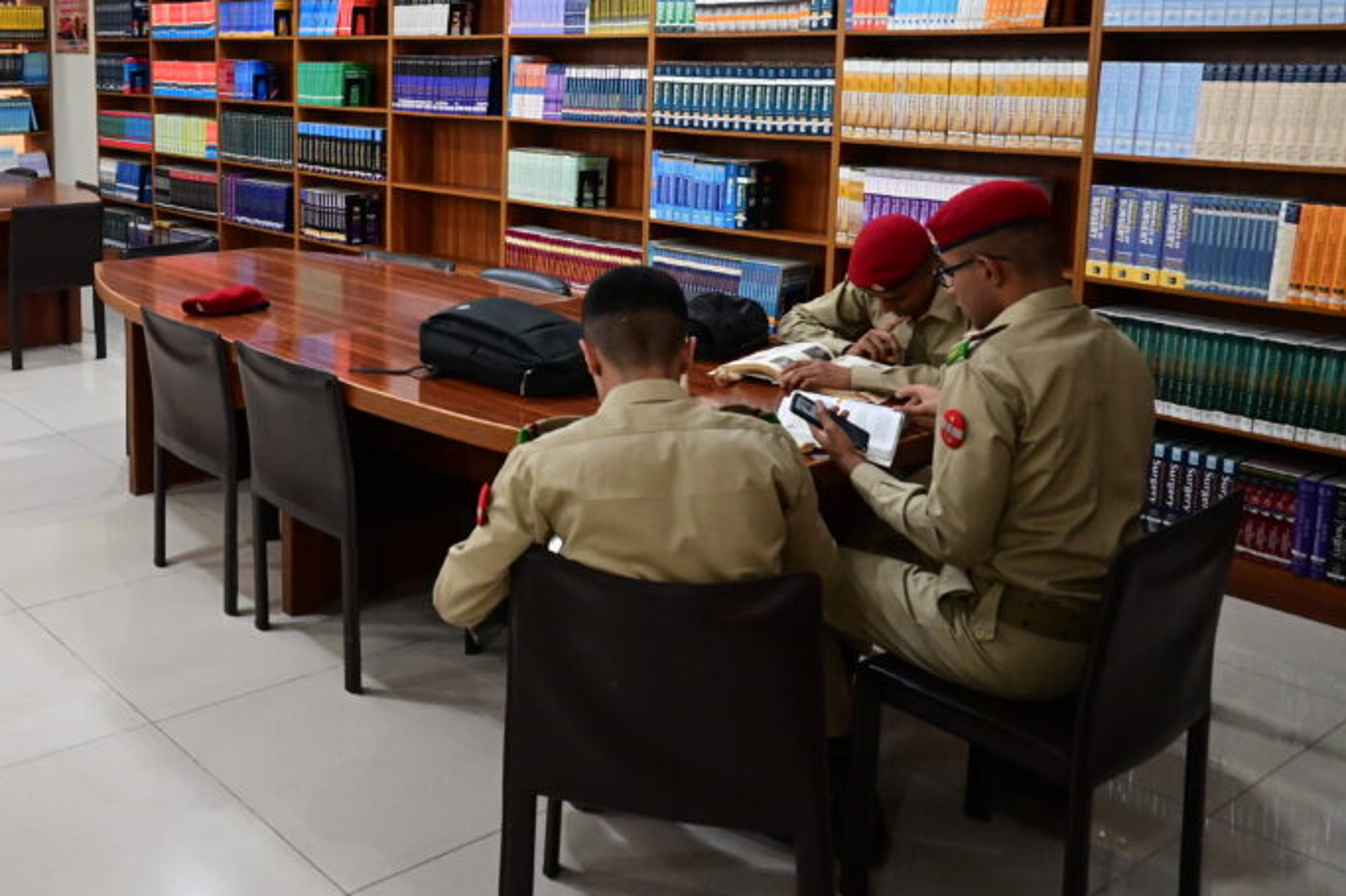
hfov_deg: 51.2
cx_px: 357
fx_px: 1346
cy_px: 243
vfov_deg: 36.1
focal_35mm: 36
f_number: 4.5
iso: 3200
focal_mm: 16
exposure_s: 1/60
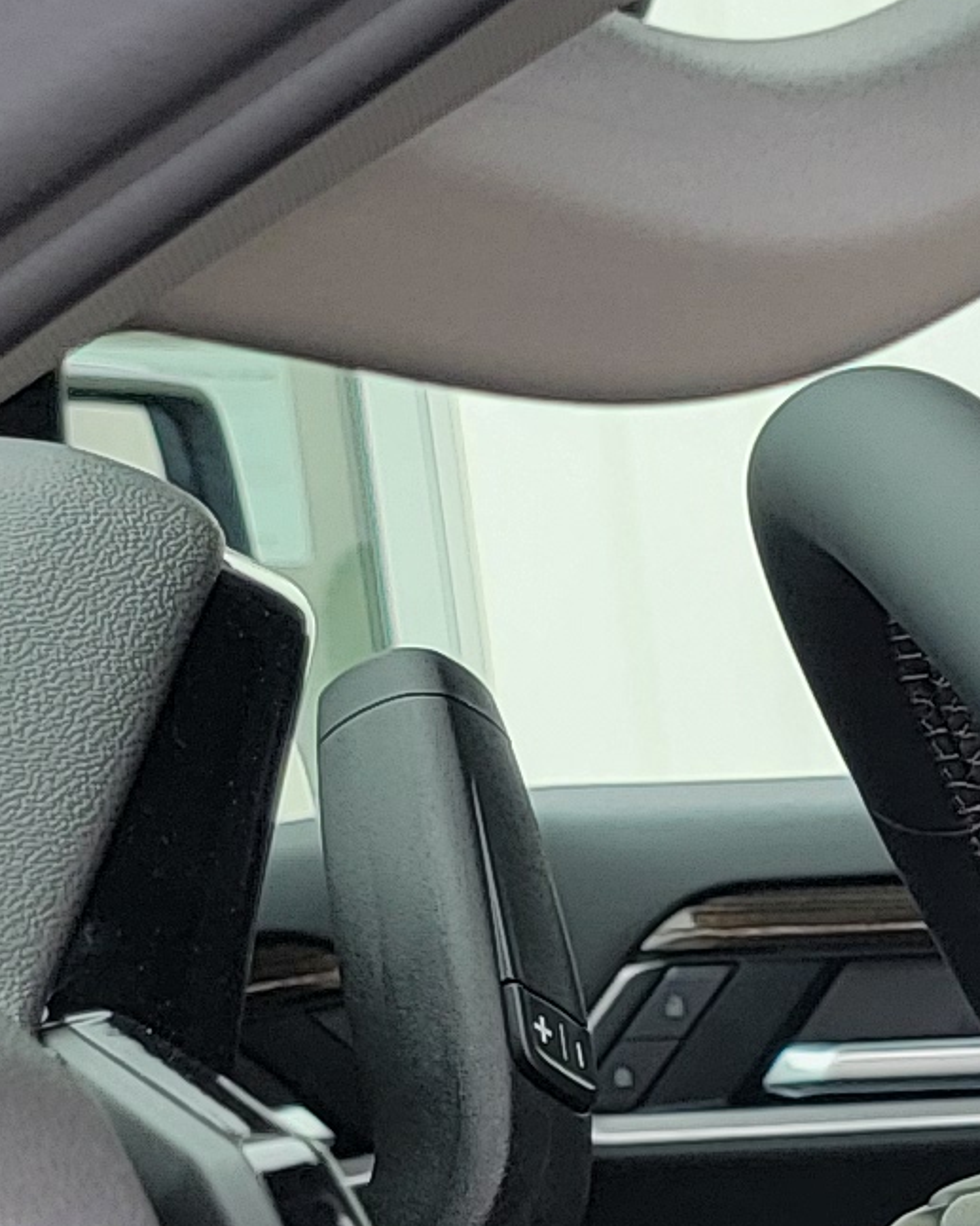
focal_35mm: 145
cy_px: 1885
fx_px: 5256
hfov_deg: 8.6
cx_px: 3086
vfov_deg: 12.6
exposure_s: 1/163
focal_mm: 6.7
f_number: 1.8
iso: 16
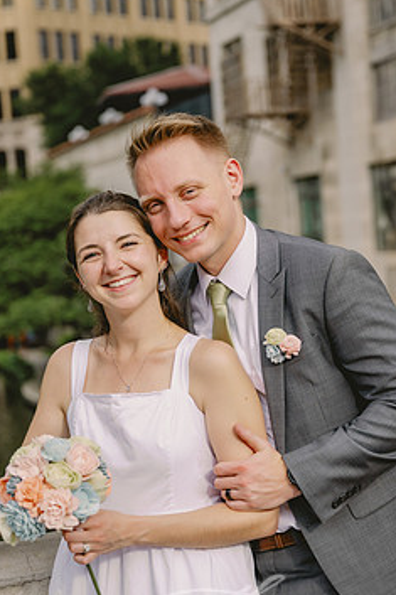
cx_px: 234
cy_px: 314
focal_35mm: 79
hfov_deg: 17.2
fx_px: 1305
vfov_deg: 25.7
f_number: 3.2
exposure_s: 1/4000
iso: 400
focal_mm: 62
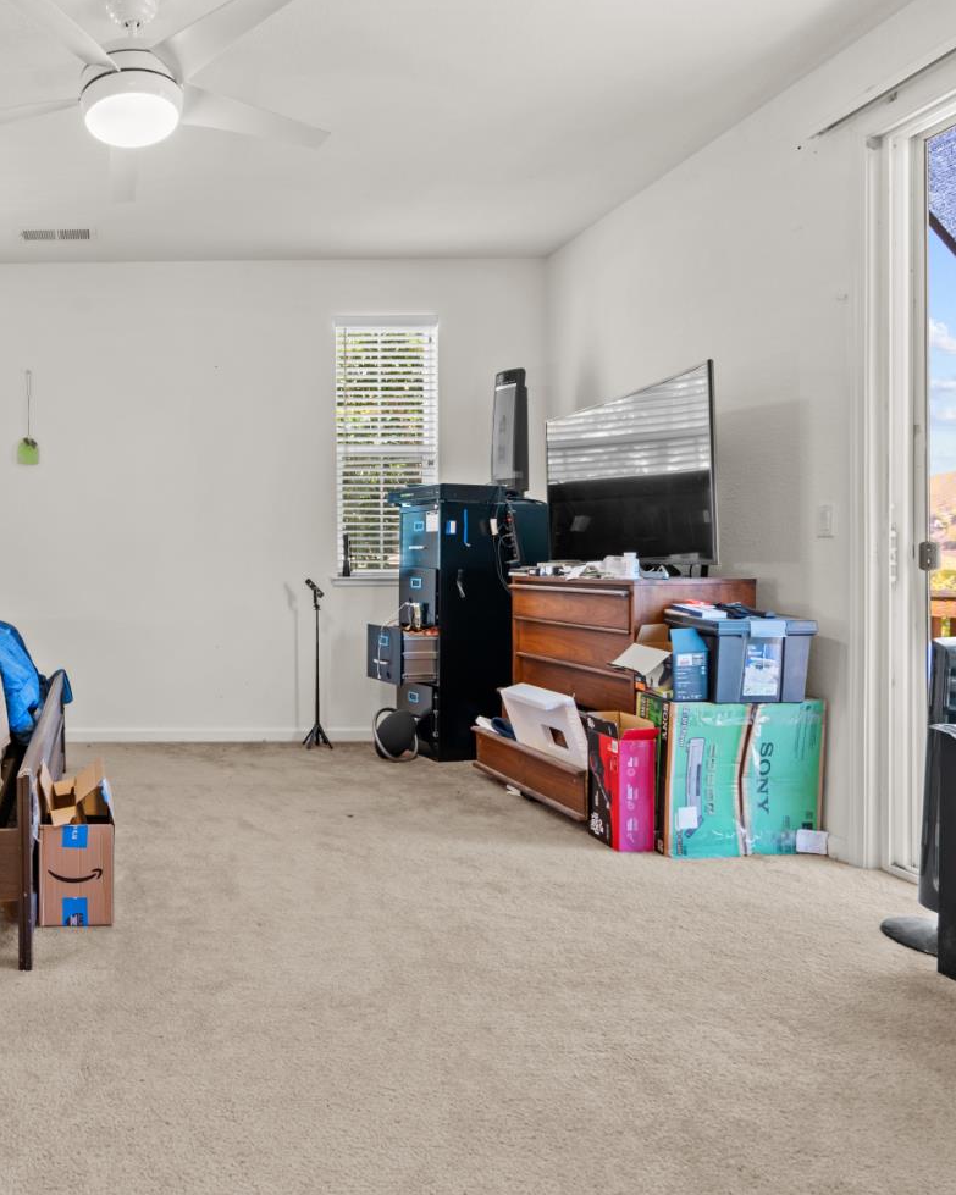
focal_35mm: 23
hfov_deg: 53.2
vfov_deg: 72.6
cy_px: 586
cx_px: 94
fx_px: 814
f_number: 8
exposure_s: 1.6
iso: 100
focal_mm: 16
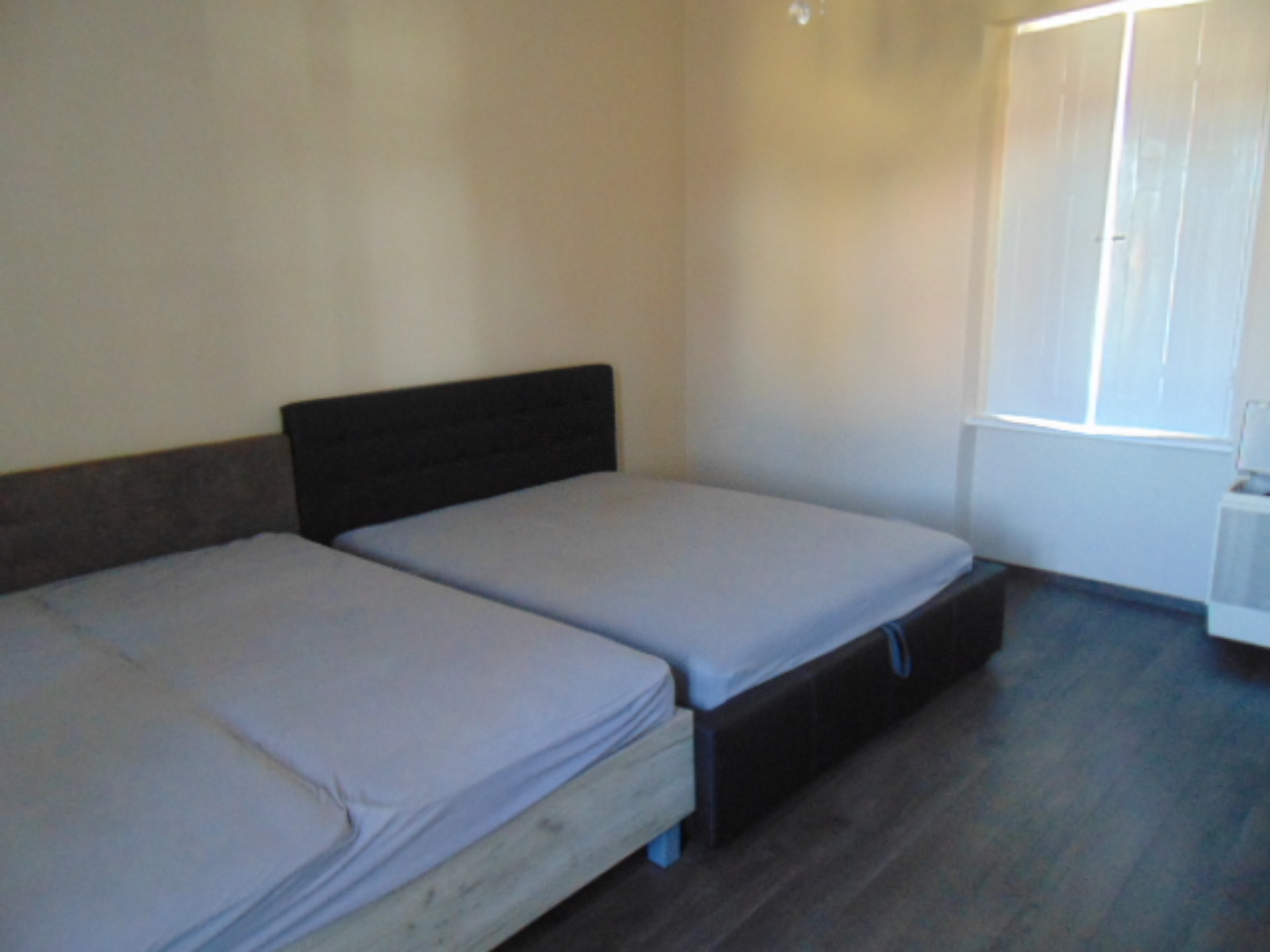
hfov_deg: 69.4
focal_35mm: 25
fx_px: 917
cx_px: 635
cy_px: 476
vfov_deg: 54.9
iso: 400
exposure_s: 1/13
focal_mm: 4.5
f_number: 3
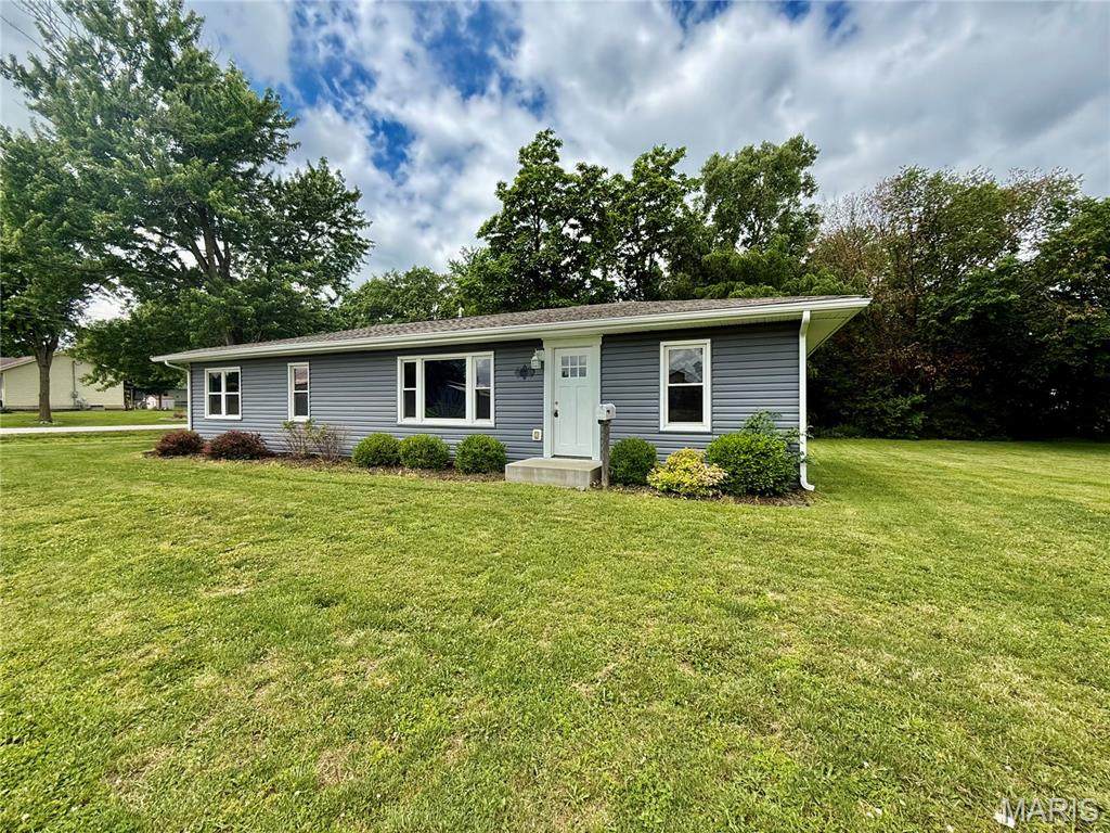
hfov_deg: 102.1
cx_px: 555
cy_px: 416
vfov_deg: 85.7
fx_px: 449
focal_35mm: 14
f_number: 2.2
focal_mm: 2.22
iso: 64
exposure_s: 1/985
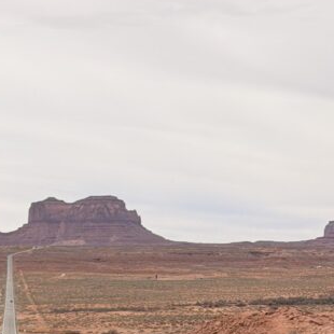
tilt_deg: -9.4
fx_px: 1528
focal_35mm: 140
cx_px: 41
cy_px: 519
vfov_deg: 11.9
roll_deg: +0.5
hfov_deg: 12.4
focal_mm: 6.76
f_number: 1.78
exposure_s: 1/7143
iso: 64
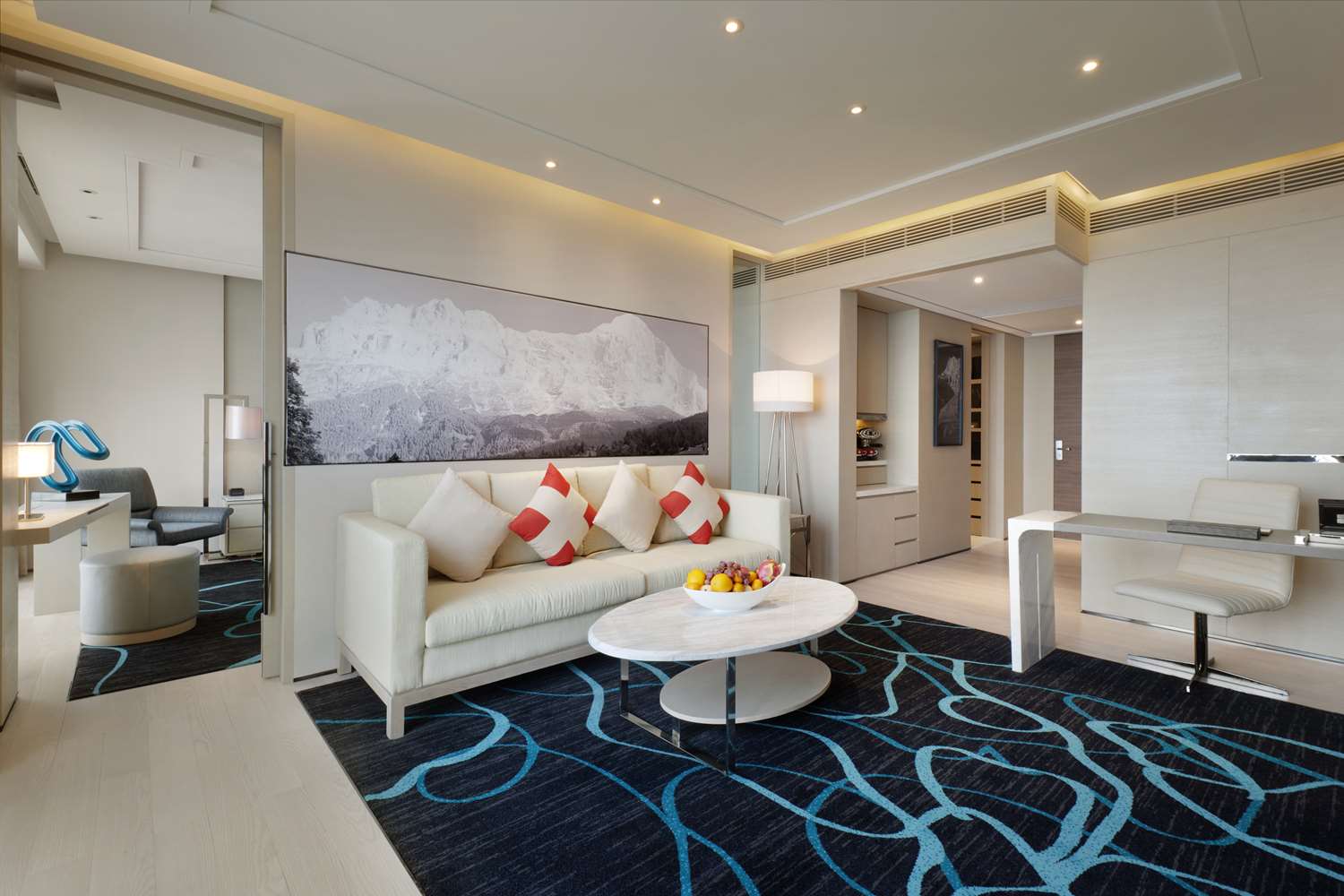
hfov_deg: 96.7
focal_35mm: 16
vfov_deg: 73.7
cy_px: 448
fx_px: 597
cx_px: 672
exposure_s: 1/5
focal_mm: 16
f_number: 13
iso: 200
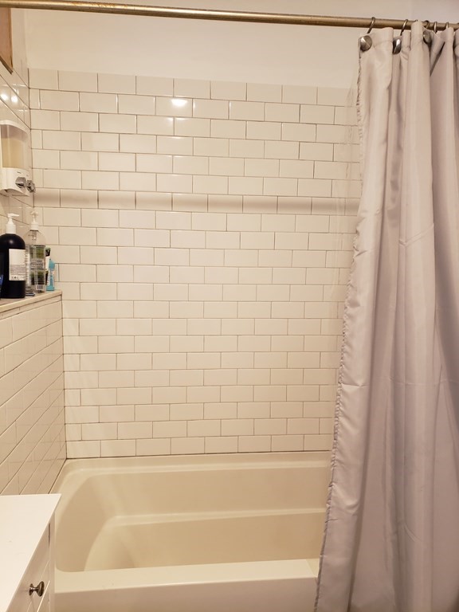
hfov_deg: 53.1
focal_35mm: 26
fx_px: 460
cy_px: 306
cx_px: 230
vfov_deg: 67.3
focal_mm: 4.3
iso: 400
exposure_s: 1/60
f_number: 1.5
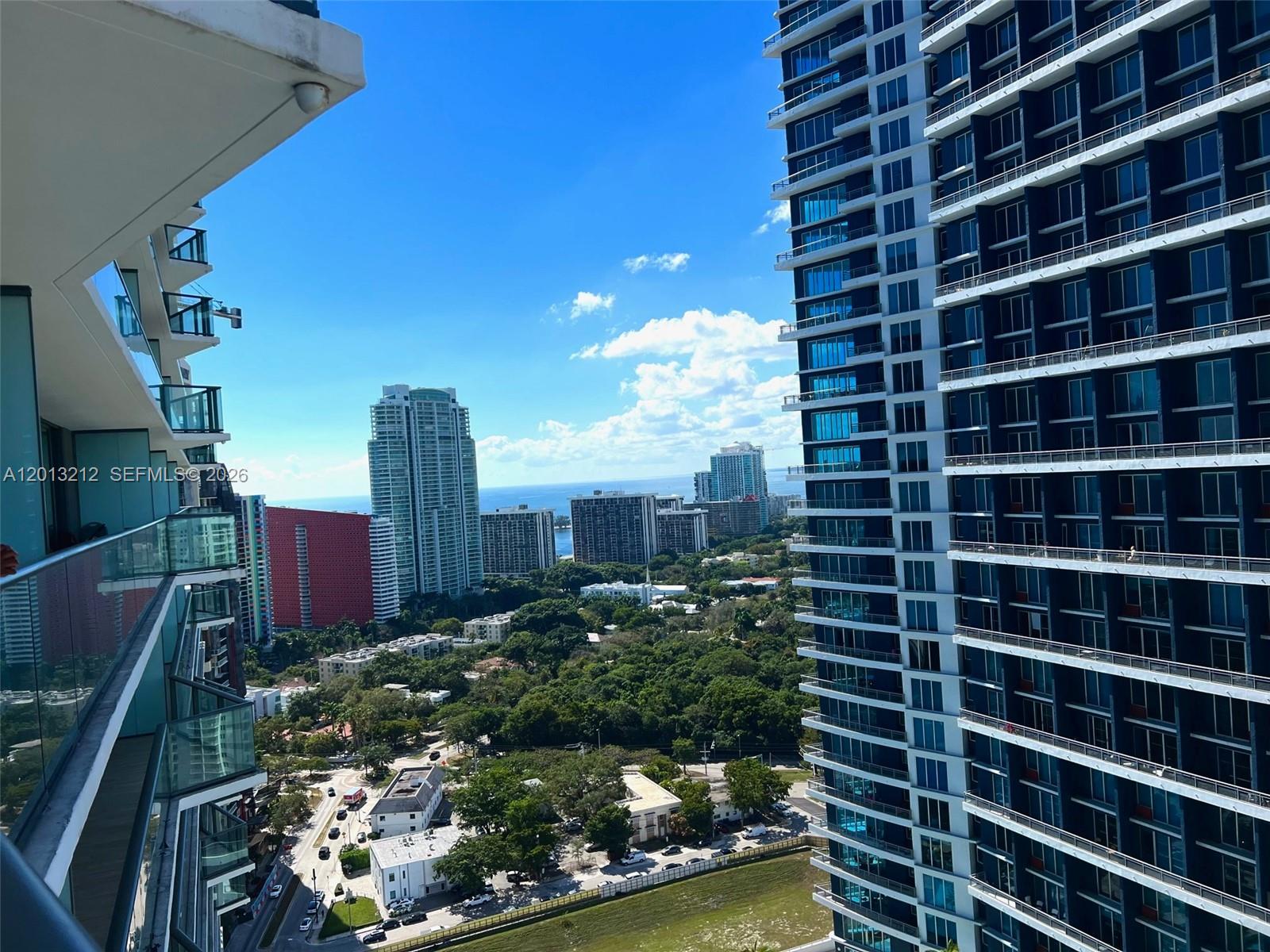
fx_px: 954
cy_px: 476
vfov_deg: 53.1
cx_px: 635
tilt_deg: -1.4
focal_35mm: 26
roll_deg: +3.5
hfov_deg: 67.3
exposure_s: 1/5882
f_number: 1.5
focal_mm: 5.7
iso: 50
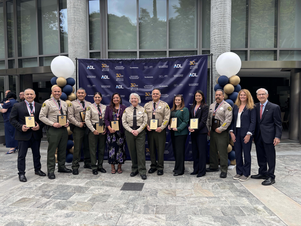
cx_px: 150
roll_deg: +0.1
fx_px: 226
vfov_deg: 53.1
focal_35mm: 26
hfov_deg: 67.3
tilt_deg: -3.0
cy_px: 113
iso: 50
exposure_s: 1/654
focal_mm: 5.96
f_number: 1.6
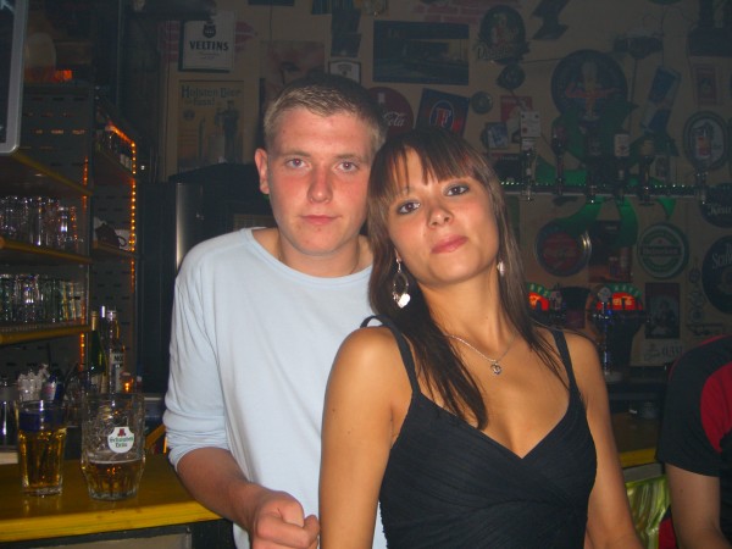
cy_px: 274
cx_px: 366
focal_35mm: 38
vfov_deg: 37.7
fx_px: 804
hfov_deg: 49.0
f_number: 2.8
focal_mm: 7.9
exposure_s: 1/60
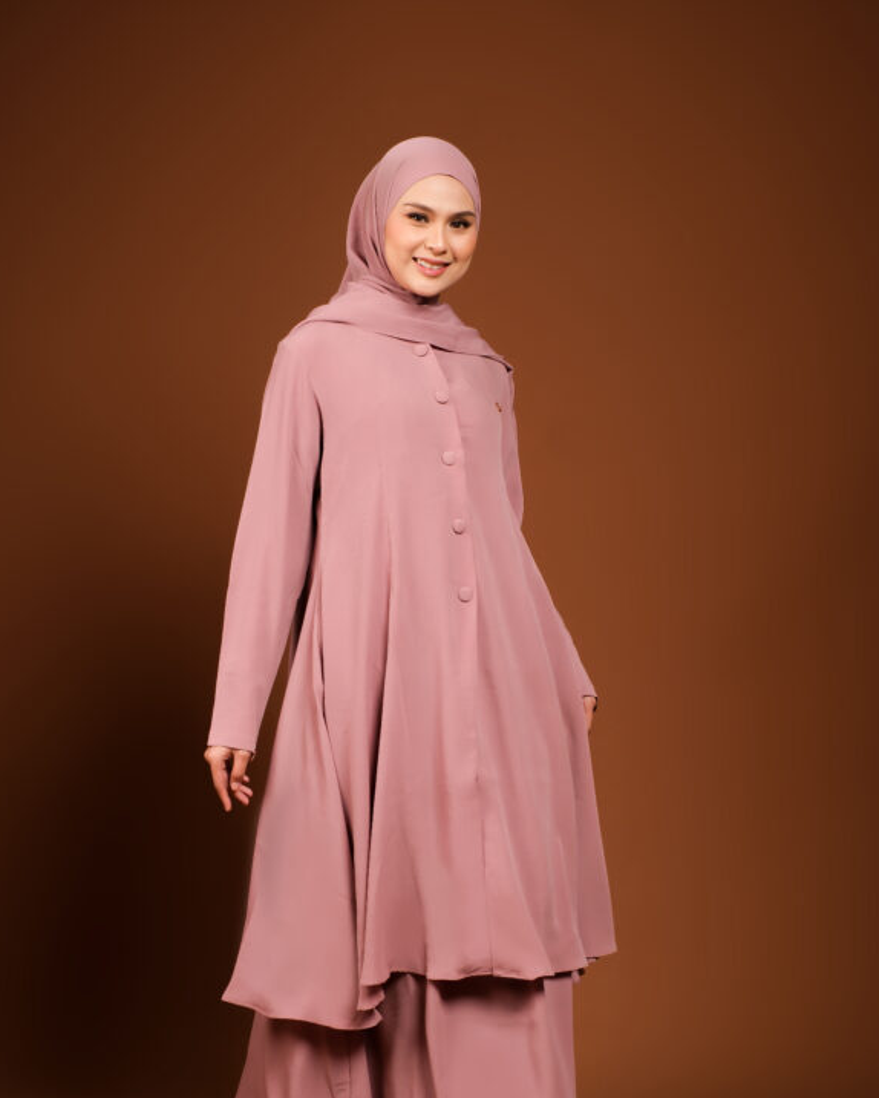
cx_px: 384
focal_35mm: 71
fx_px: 2308
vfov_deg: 26.6
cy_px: 721
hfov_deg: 21.6
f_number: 7.1
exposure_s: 1/200
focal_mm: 35
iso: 250
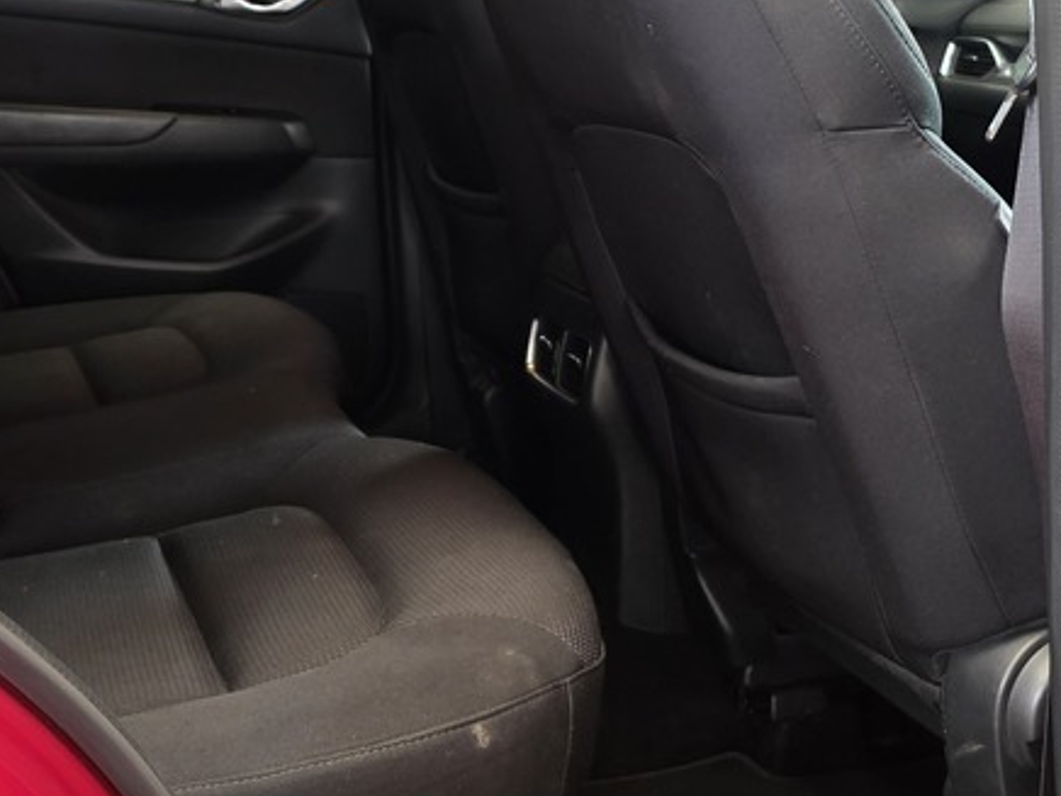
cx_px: 530
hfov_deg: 35.5
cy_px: 285
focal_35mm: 54
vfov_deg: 26.9
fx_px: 1655
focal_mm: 6.25
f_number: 1.7
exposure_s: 1/100
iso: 400
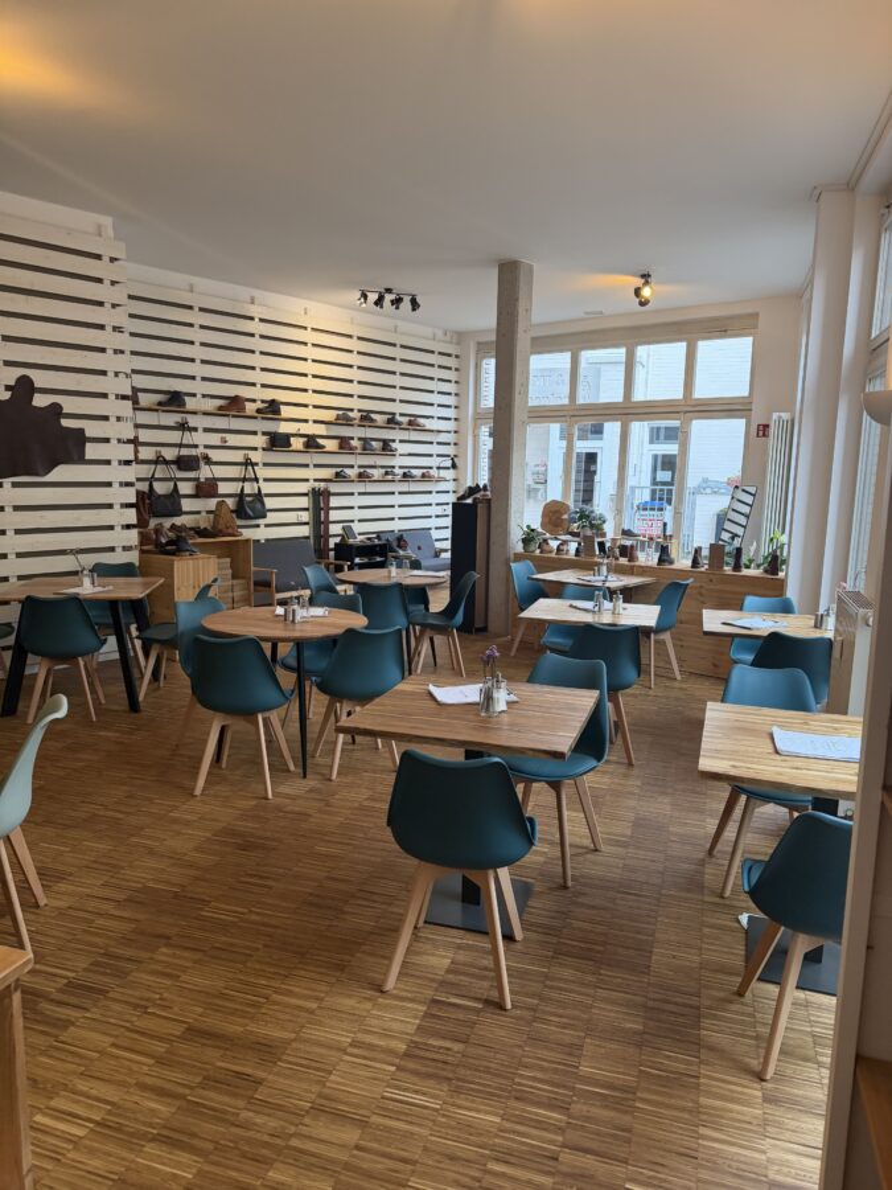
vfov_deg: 71.6
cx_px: 446
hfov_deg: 56.8
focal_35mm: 24
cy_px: 595
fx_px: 825
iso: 200
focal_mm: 6.76
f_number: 1.78
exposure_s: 1/100
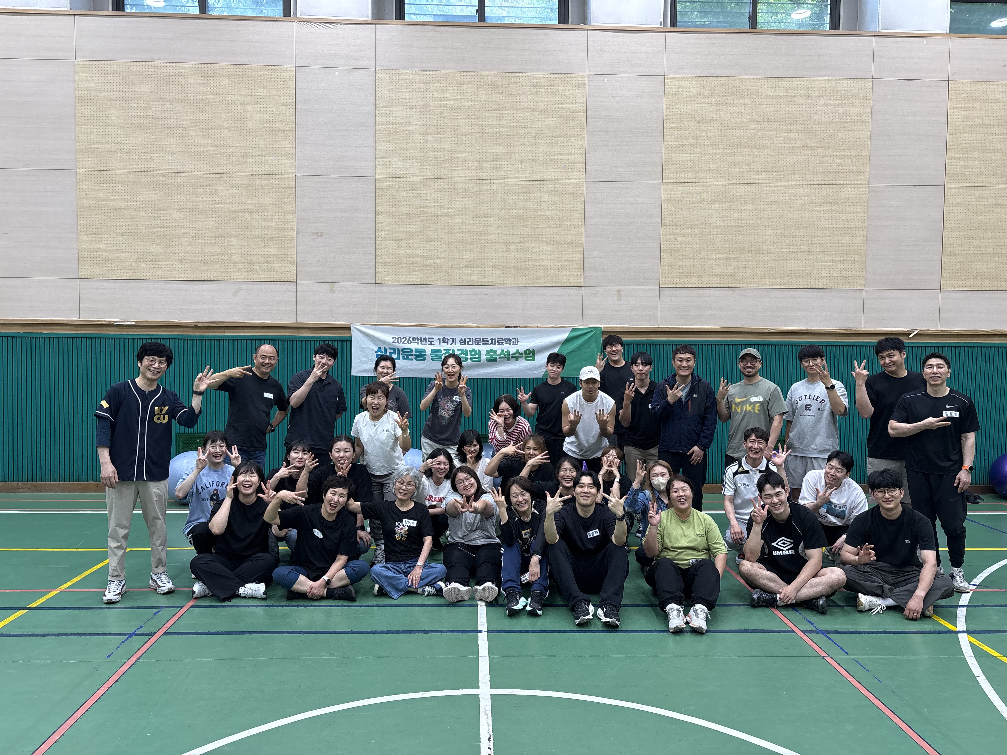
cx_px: 504
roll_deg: +0.3
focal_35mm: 26
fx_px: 756
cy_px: 378
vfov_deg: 53.1
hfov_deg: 67.3
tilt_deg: -2.4
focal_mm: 5.96
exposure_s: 1/121
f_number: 1.6
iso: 80
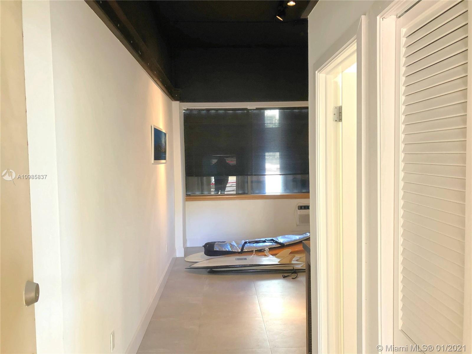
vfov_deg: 49.7
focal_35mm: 28
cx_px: 236
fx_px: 382
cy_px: 177
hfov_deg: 63.4
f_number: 1.8
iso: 40
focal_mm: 4
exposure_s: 1/20
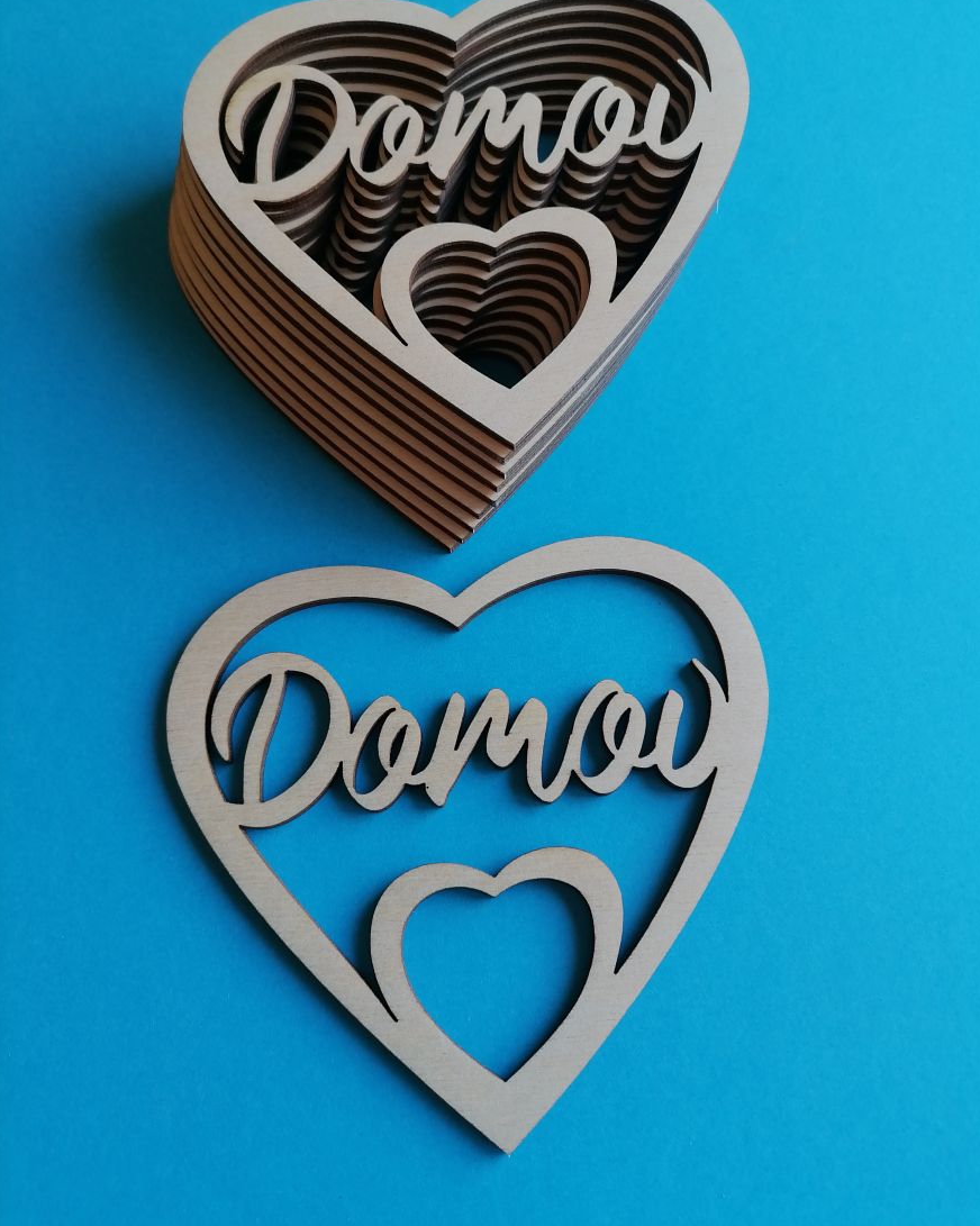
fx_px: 1052
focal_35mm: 29
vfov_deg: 60.4
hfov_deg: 49.9
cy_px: 589
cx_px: 501
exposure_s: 1/50
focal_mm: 5.4
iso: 64
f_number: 1.8
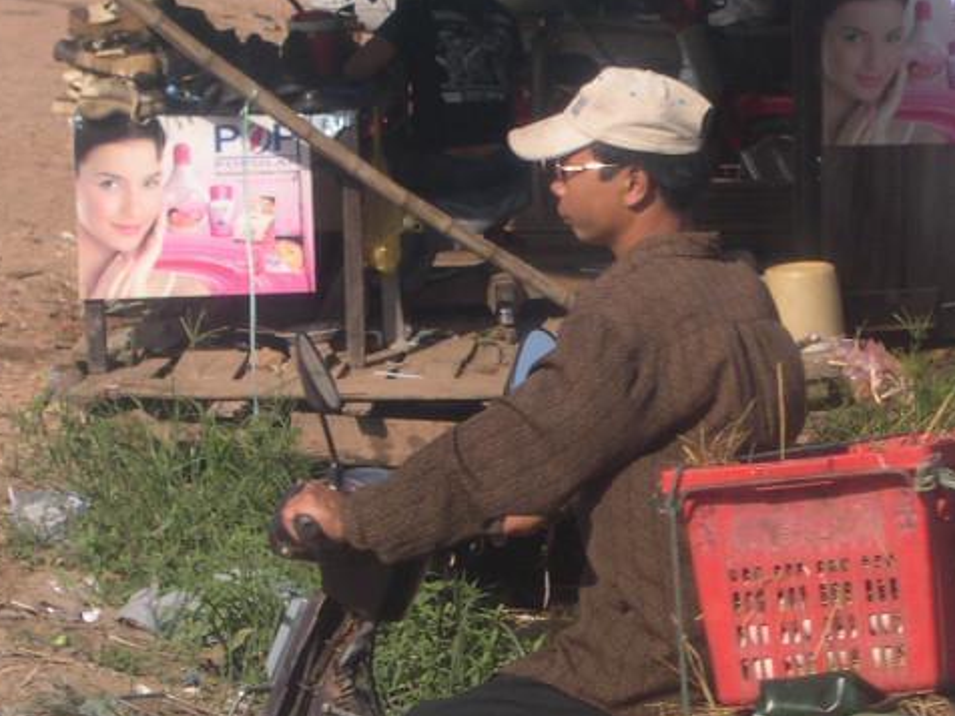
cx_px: 676
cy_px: 491
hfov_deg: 8.1
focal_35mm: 245
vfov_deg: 6.1
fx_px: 6759
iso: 100
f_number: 4.9
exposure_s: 1/284
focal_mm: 24
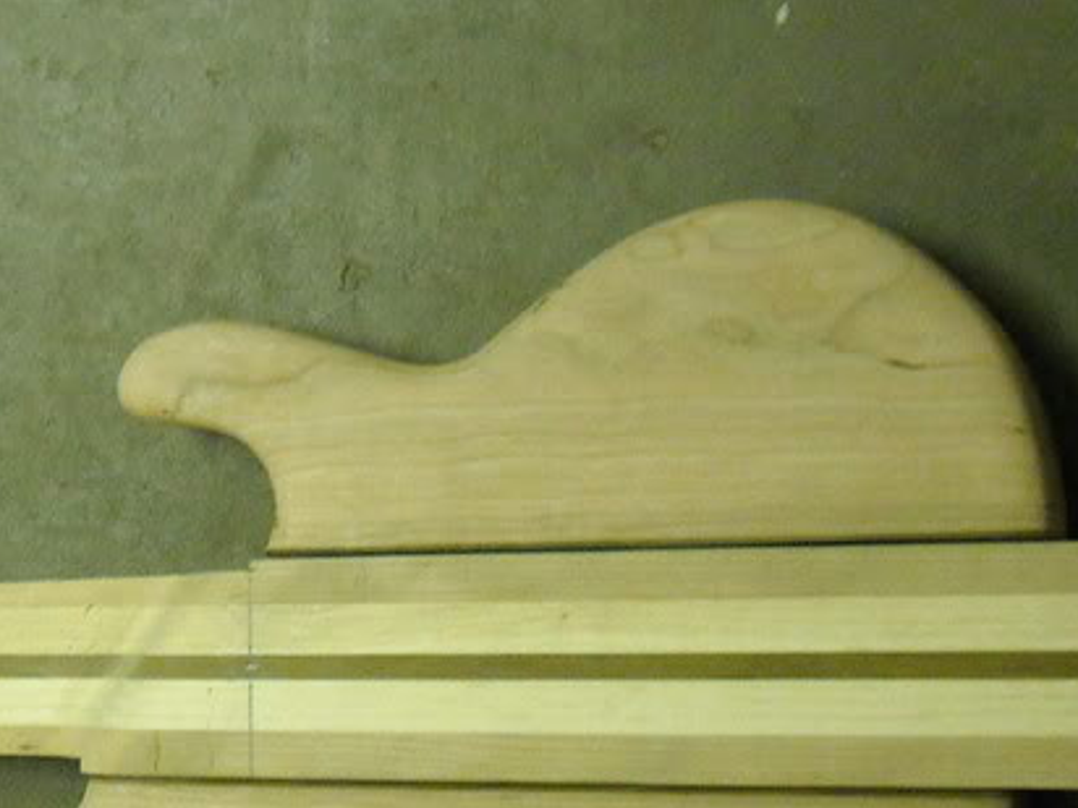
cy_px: 604
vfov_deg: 16.9
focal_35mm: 87
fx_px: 2709
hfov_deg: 21.9
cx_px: 81
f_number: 2.8
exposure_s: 1/27
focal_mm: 5.7
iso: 400
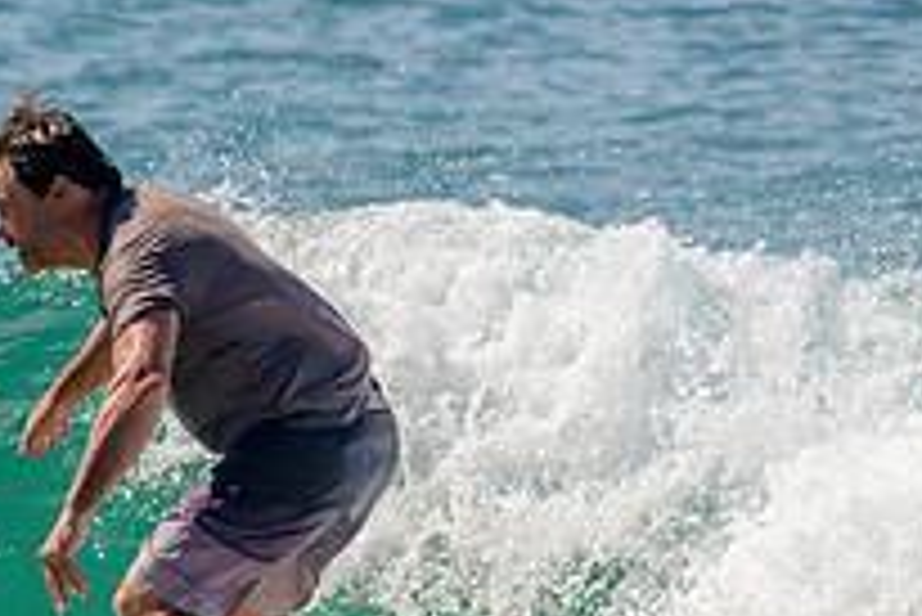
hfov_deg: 1.1
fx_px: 46464
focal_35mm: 1813
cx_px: -110
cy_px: 566
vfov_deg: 0.8
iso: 640
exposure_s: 1/2000
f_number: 10
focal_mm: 530
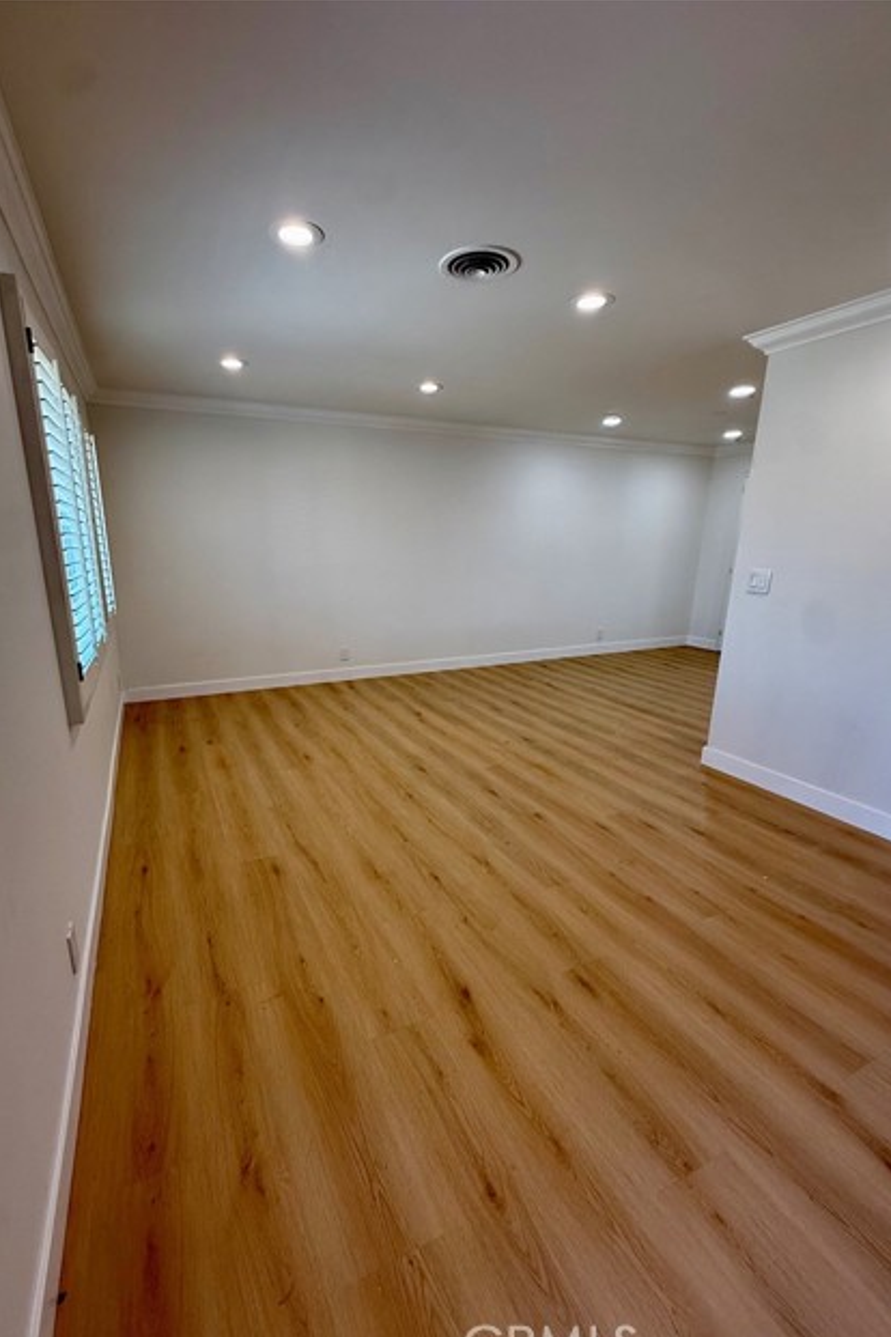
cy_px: 687
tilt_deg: -14.1
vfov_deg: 100.4
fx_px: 557
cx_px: 392
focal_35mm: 15
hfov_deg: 77.0
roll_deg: -0.8
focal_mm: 2.22
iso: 100
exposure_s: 1/120
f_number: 2.2
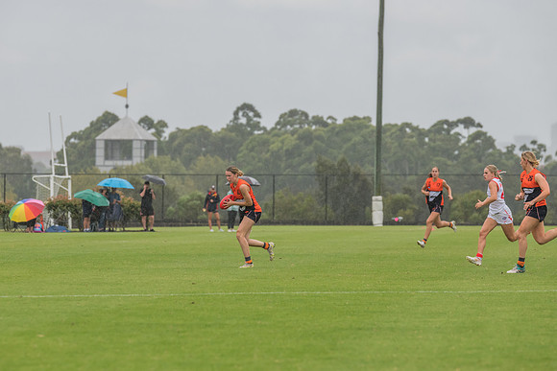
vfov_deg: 4.6
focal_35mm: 301
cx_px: 253
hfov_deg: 6.8
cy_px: 178
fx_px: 4661
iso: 800
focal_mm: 270
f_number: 8
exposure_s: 1/1600
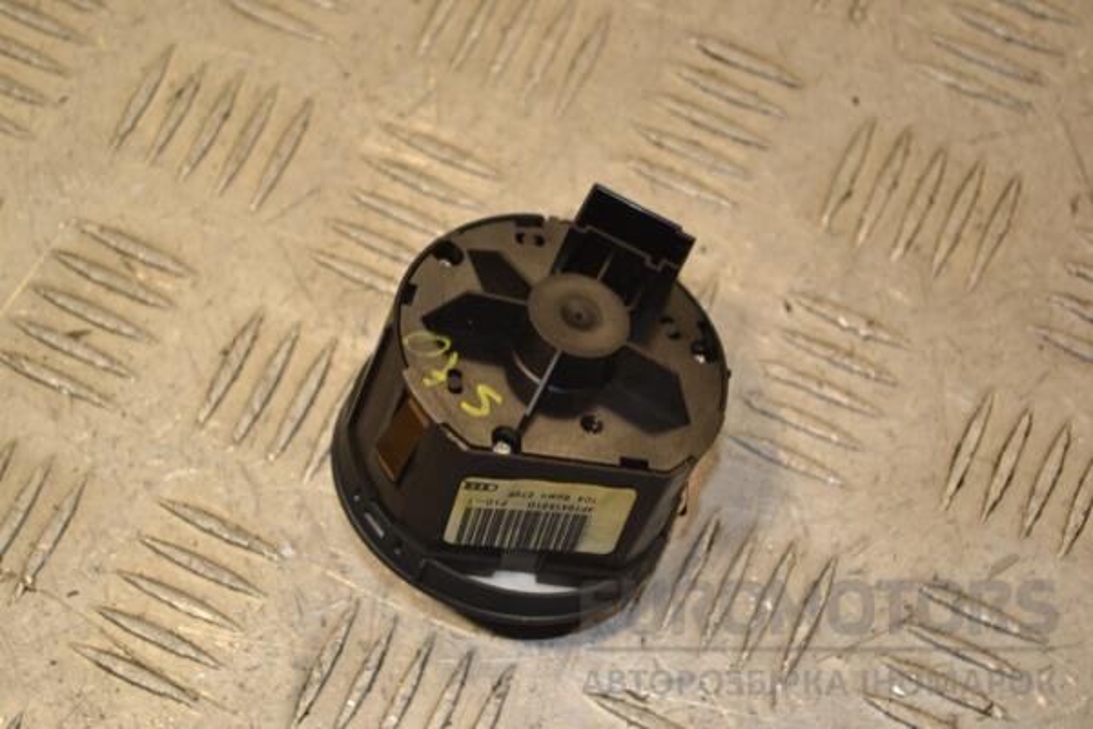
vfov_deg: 16.6
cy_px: 364
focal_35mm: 82
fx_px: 2505
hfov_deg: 24.6
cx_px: 546
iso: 400
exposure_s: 1/125
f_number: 5.6
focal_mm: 55
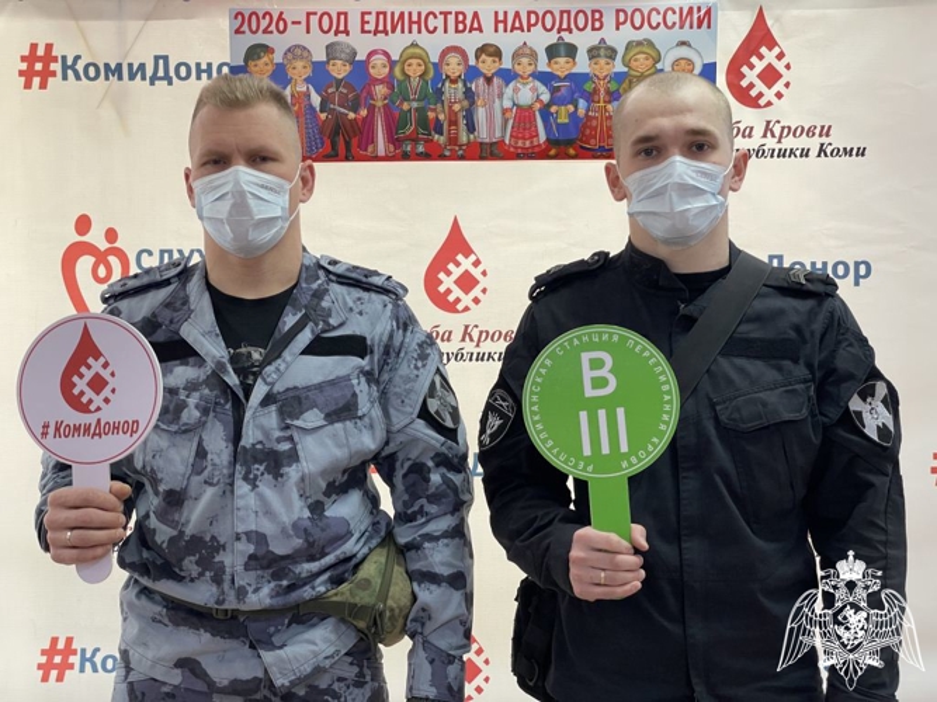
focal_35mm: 52
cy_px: 351
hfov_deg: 36.8
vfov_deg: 28.0
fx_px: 1407
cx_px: 468
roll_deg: +0.6
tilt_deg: -2.4
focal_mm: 6
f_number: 2
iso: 200
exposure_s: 1/100
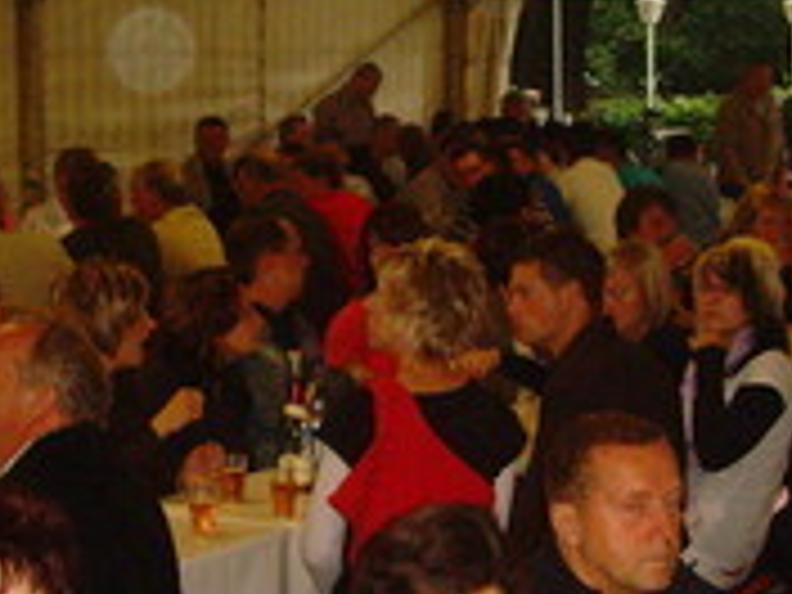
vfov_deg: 13.3
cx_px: 454
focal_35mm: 111
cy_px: 358
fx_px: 2540
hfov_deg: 17.7
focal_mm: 6.6
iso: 400
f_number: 3.5
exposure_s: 1/45
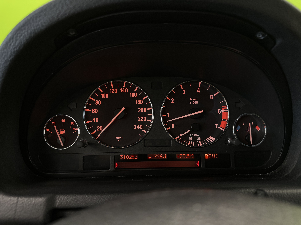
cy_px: 112
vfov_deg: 56.8
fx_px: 209
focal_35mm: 24
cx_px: 150
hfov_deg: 71.6
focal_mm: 6.76
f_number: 1.78
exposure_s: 1/50
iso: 500
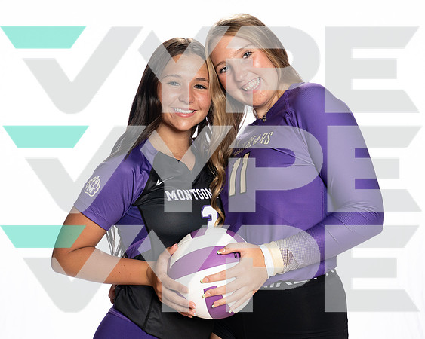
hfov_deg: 29.0
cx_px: 212
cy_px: 170
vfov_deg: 23.4
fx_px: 821
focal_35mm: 65
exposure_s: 1/250
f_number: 8
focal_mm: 58
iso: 800
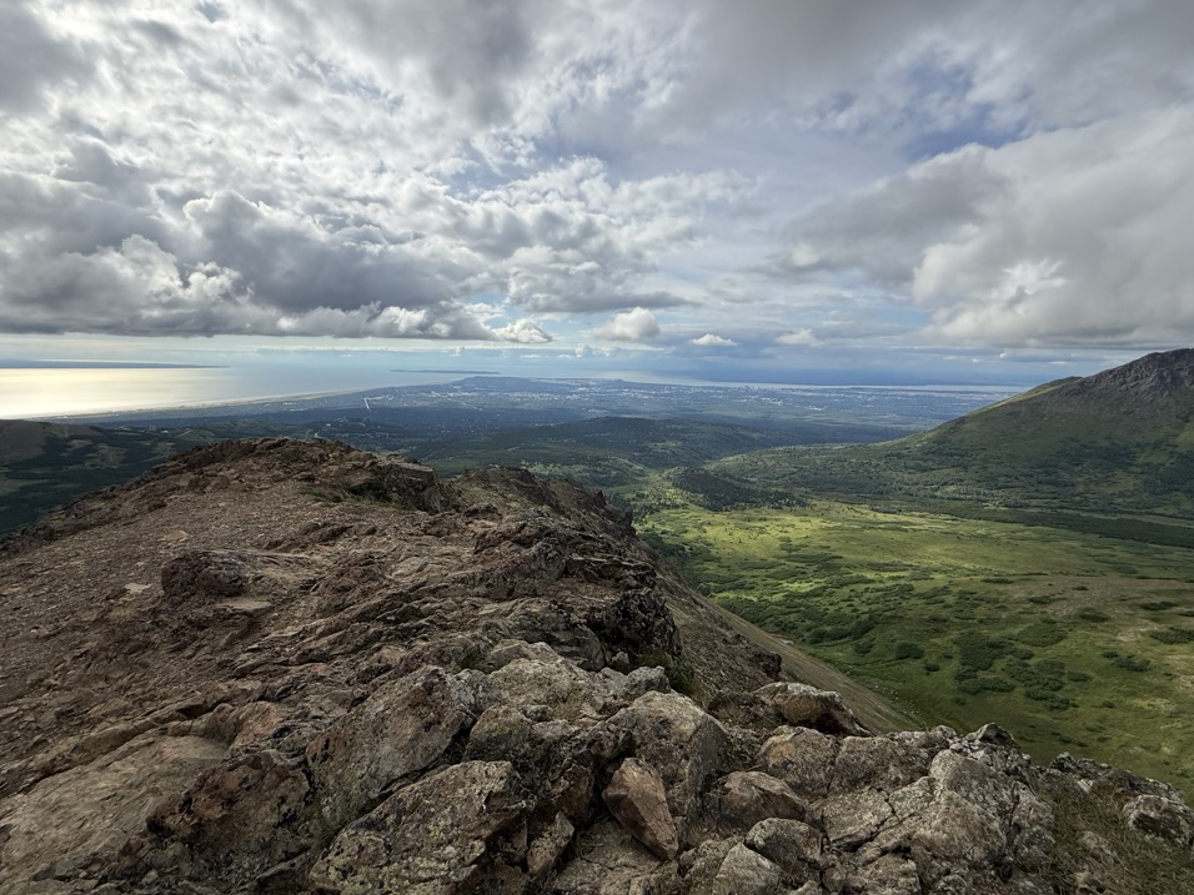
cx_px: 580
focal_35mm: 15
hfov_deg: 98.1
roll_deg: -0.9
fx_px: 517
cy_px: 436
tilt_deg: -8.4
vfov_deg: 81.7
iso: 50
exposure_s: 1/2717
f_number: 2.2
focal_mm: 2.22
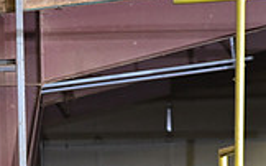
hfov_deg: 2.9
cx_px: -84
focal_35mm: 729
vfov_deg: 1.8
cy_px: 298
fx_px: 5281
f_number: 3.2
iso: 1250
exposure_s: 1/200
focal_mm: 200
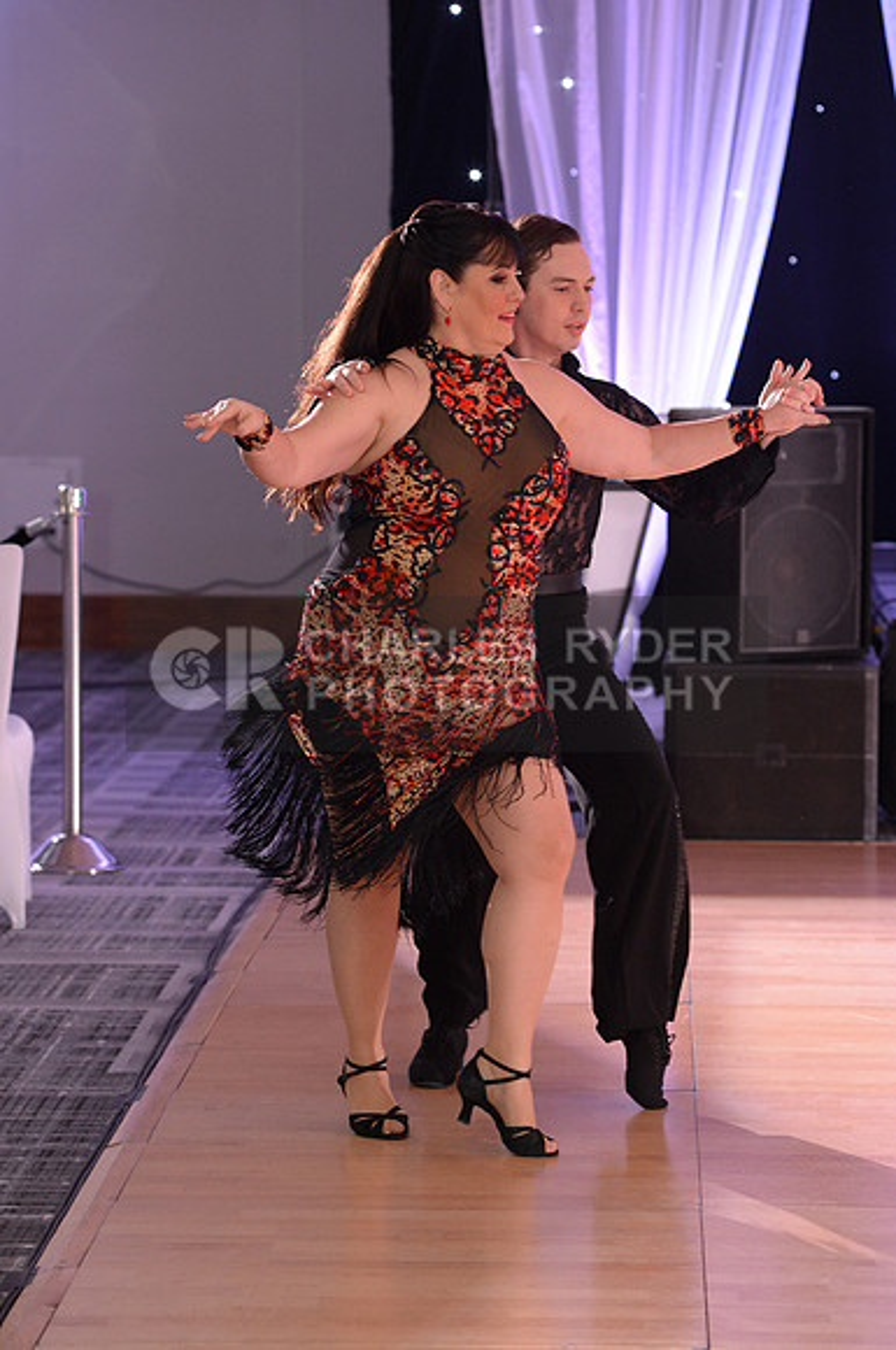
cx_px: 448
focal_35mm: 120
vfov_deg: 17.1
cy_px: 675
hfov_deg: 11.4
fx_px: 4493
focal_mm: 120
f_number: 5.6
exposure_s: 1/100
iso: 3200
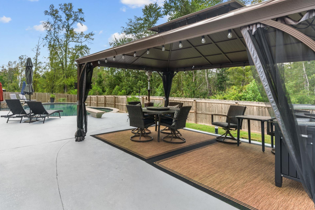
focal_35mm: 21
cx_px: 131
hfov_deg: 80.5
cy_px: 91
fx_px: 184
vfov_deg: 59.3
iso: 100
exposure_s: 1/2000
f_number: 8
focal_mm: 16
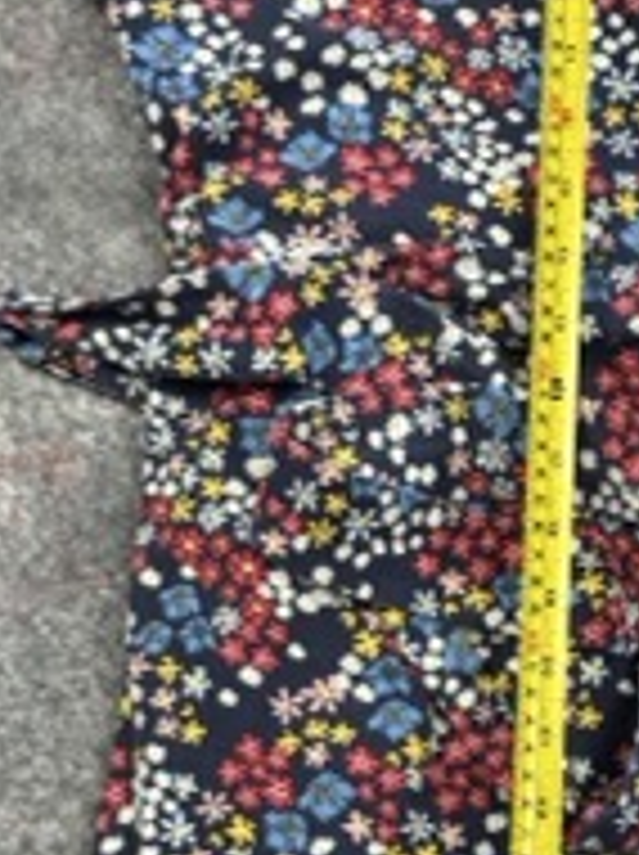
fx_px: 1998
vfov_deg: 23.8
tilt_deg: -58.2
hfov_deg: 17.8
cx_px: 603
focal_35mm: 81
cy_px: 670
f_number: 1.78
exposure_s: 1/100
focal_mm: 6.76
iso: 64
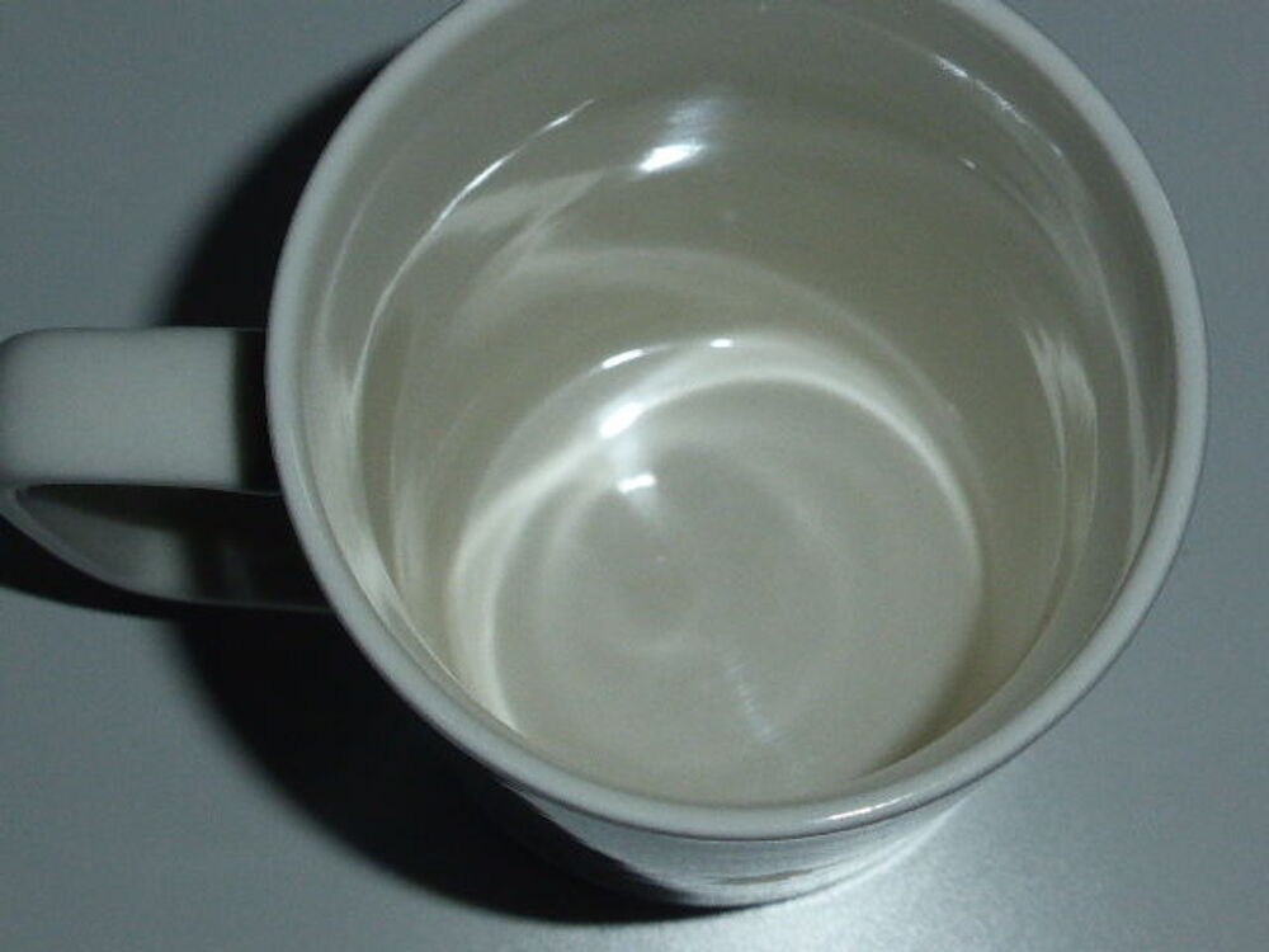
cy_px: 476
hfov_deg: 24.7
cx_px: 634
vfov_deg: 18.7
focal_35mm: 79
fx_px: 2896
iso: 320
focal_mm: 13.3
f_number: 5
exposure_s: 1/60
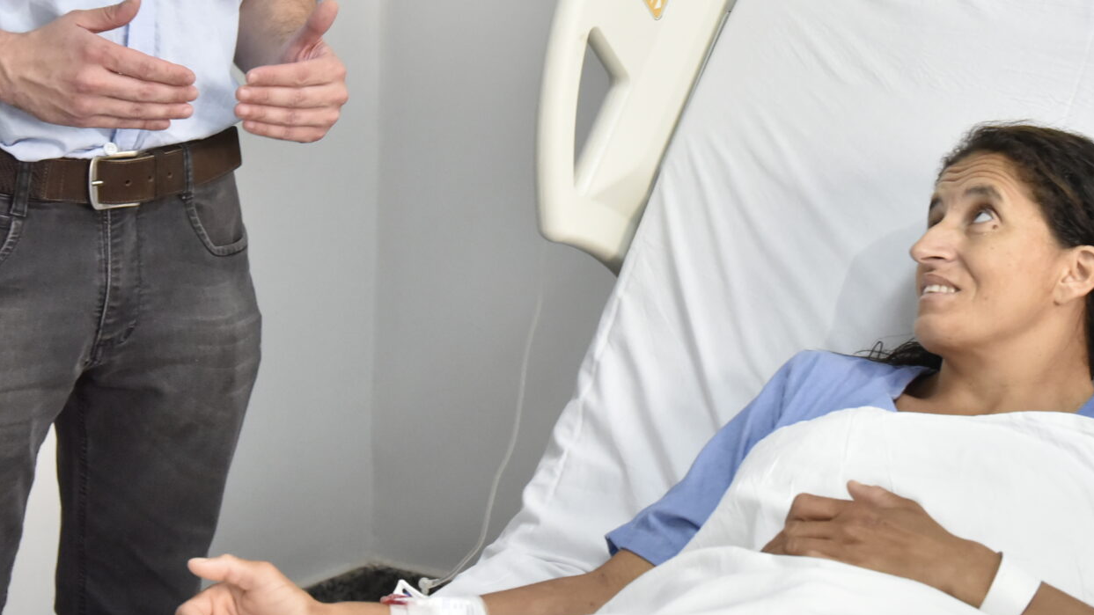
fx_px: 2379
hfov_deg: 25.9
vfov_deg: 14.5
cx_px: 534
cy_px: -23
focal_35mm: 82
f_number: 5
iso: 2500
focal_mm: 38
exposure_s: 1/60
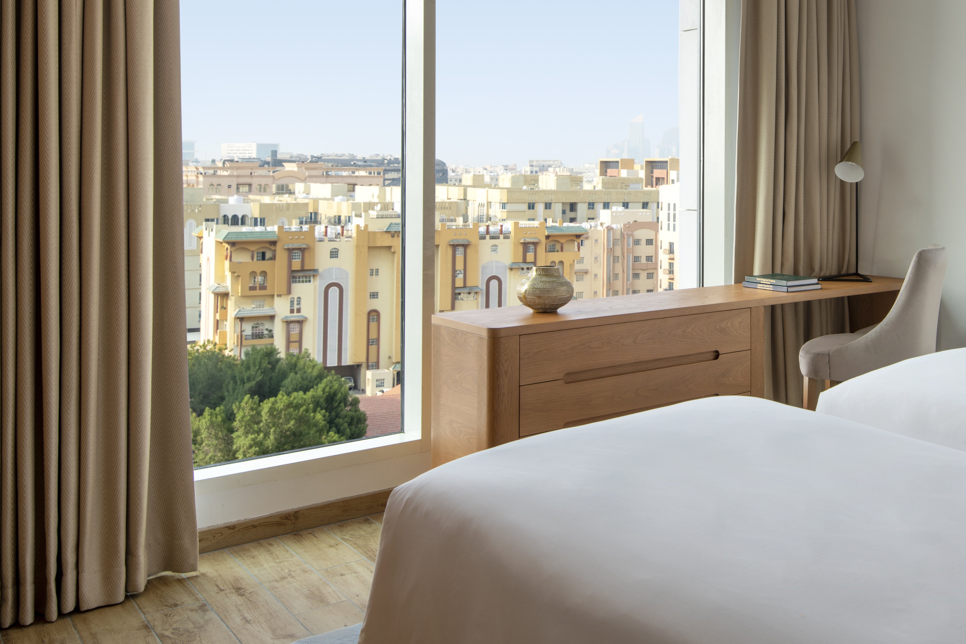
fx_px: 993
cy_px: 185
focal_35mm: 37
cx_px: 734
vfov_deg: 35.4
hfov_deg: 49.6
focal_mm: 22
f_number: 11
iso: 31
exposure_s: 1/3
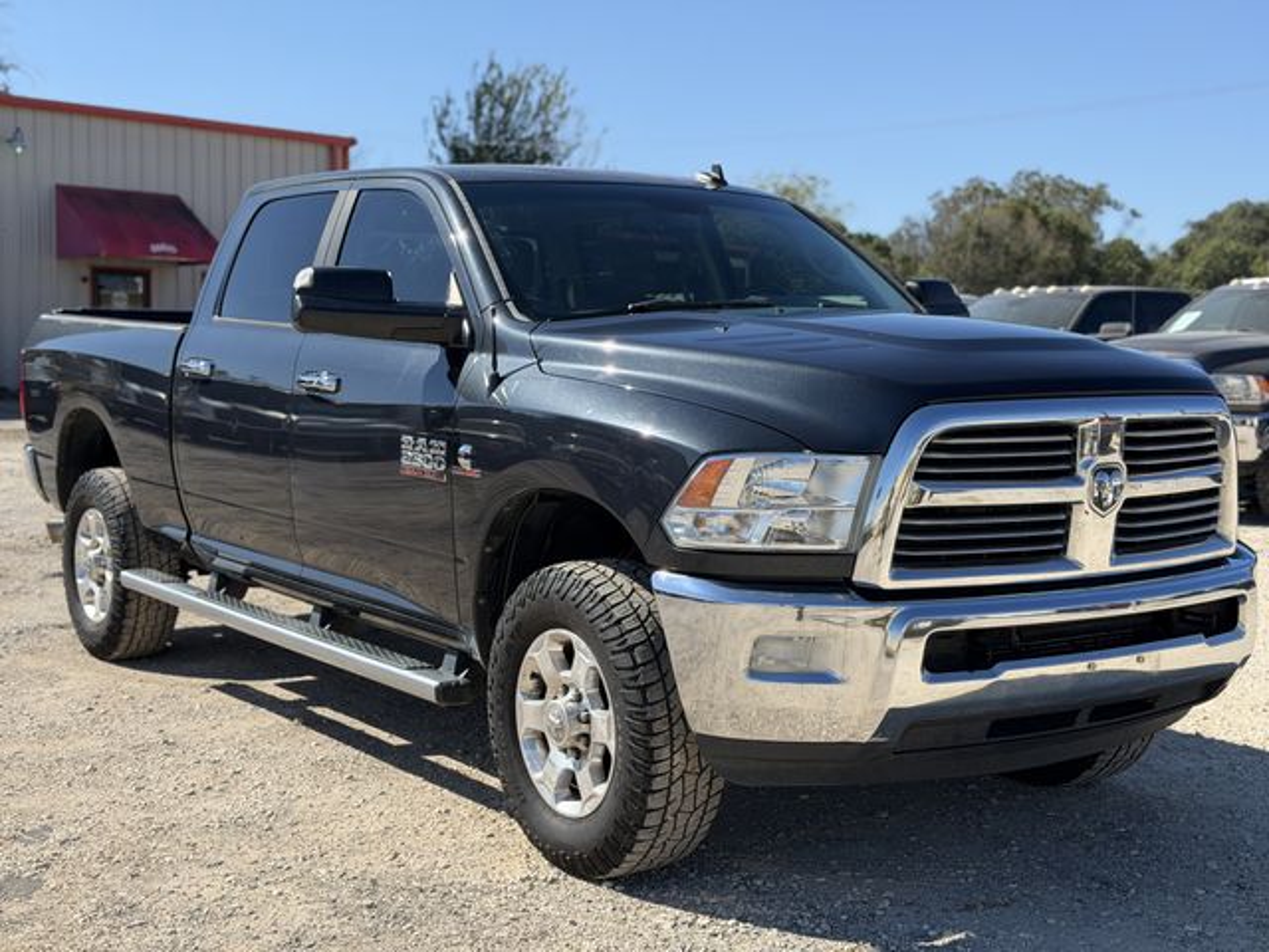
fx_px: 1760
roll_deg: -0.4
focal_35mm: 48
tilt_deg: -1.5
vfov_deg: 30.3
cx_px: 634
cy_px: 476
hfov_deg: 39.7
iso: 80
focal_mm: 6.76
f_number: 1.78
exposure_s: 1/4329
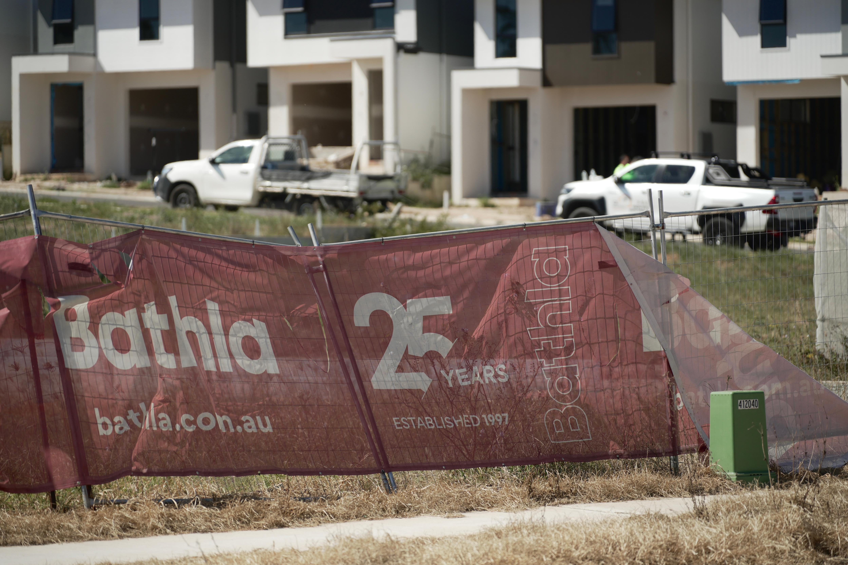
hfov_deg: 13.7
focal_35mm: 150
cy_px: 282
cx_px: 424
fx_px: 3533
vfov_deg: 9.1
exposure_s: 1/2000
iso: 125
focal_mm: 150
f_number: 2.8
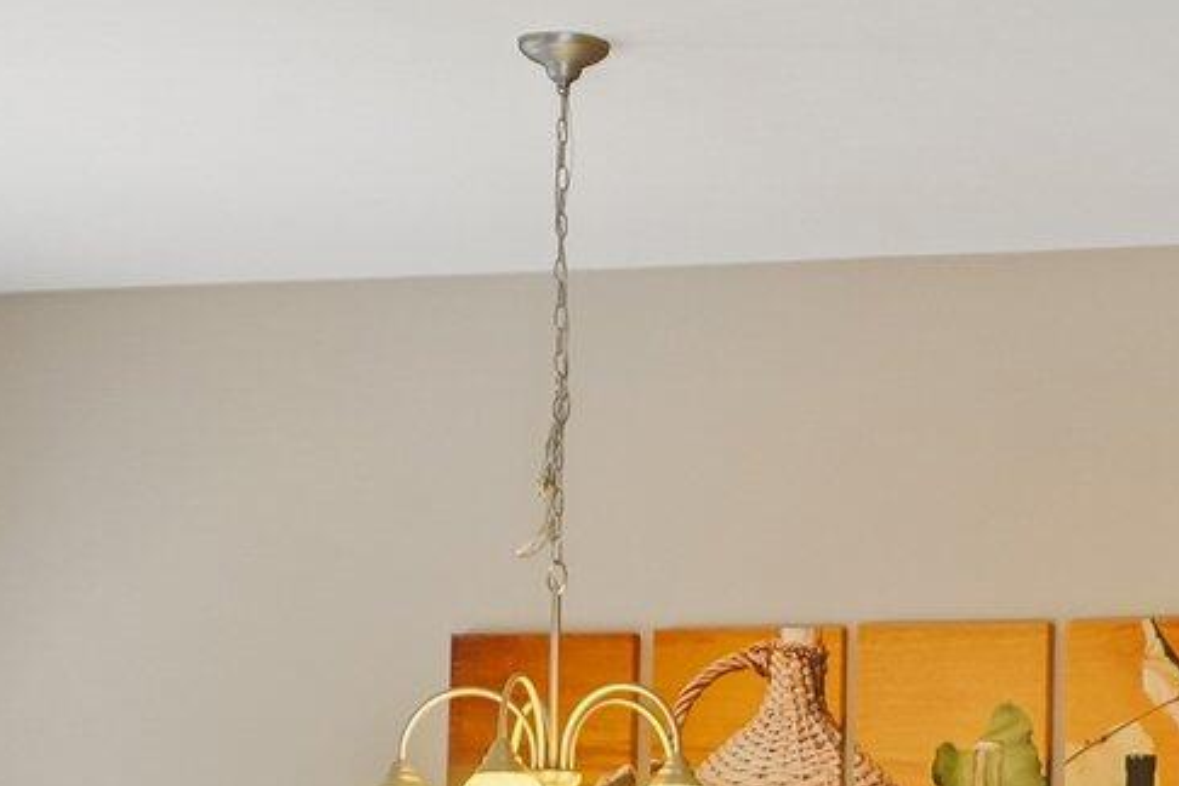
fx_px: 4621
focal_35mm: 141
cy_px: 1171
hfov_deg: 13.9
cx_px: 1577
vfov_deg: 9.5
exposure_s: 1/10
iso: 400
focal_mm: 33.5
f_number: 8
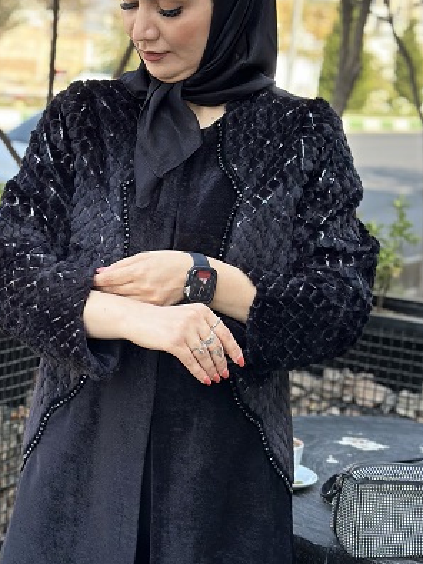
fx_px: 1320
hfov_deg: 18.2
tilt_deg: -7.3
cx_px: 161
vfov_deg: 24.1
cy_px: 236
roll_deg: -6.0
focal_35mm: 81
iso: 80
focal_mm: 6.86
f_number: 1.78
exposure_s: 1/1019
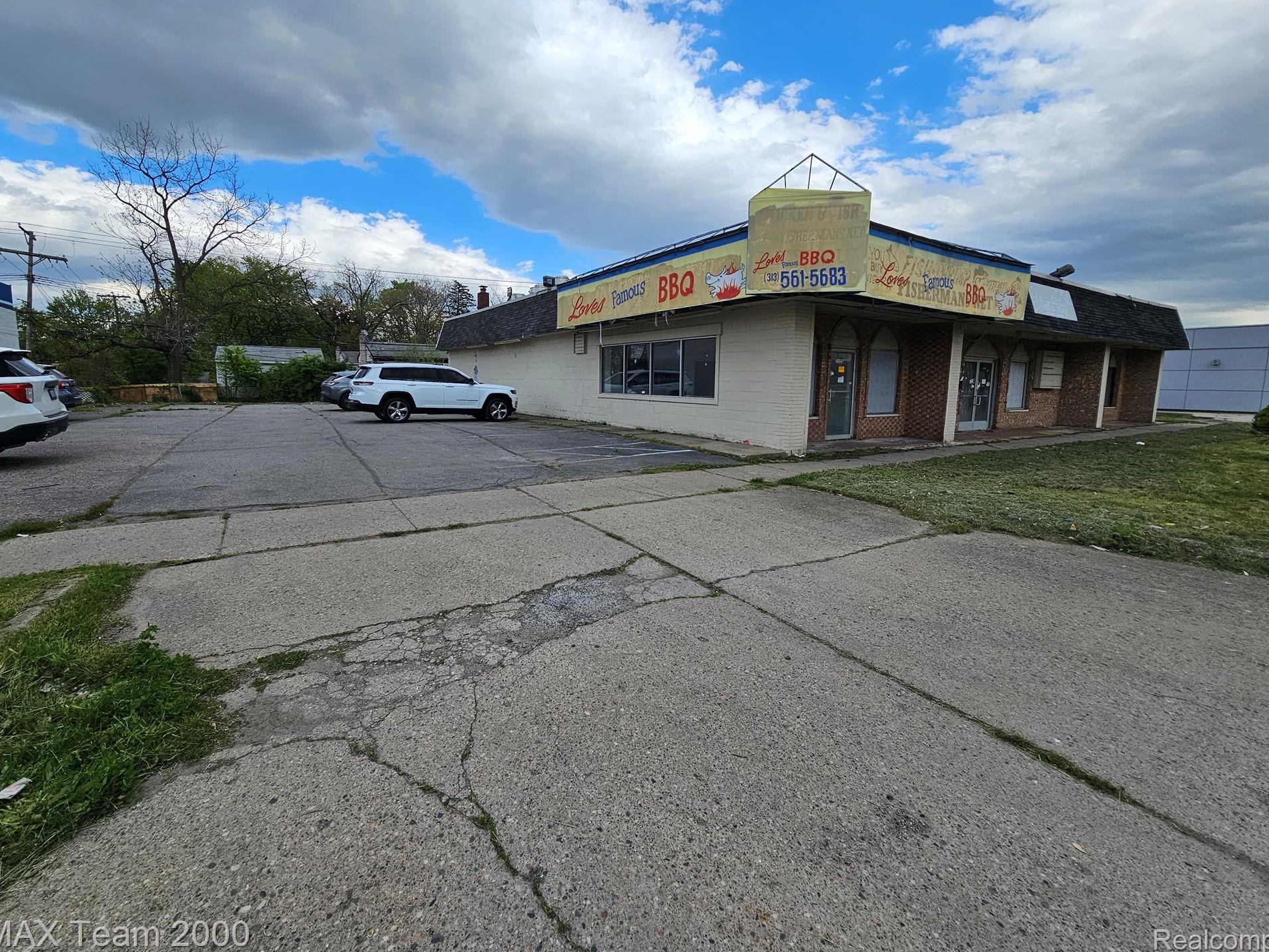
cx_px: 602
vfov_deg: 85.6
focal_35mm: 14
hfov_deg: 102.0
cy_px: 447
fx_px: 513
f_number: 2.2
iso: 50
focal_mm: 2.2
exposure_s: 1/2283
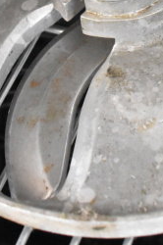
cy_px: -83
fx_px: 674
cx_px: 138
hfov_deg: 13.7
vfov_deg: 19.0
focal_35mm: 99
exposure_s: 1/30
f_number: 3.5
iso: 7200
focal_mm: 18
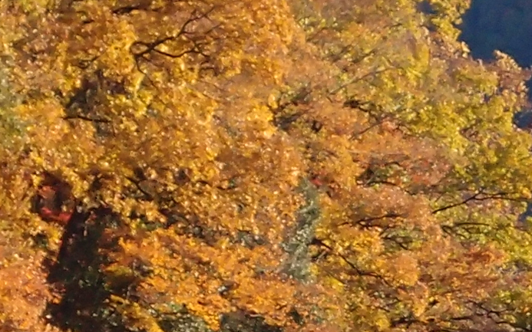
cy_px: 261
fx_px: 9061
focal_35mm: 625
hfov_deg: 3.3
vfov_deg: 2.1
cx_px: 844
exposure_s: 1/160
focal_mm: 24
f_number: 2.5
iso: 200
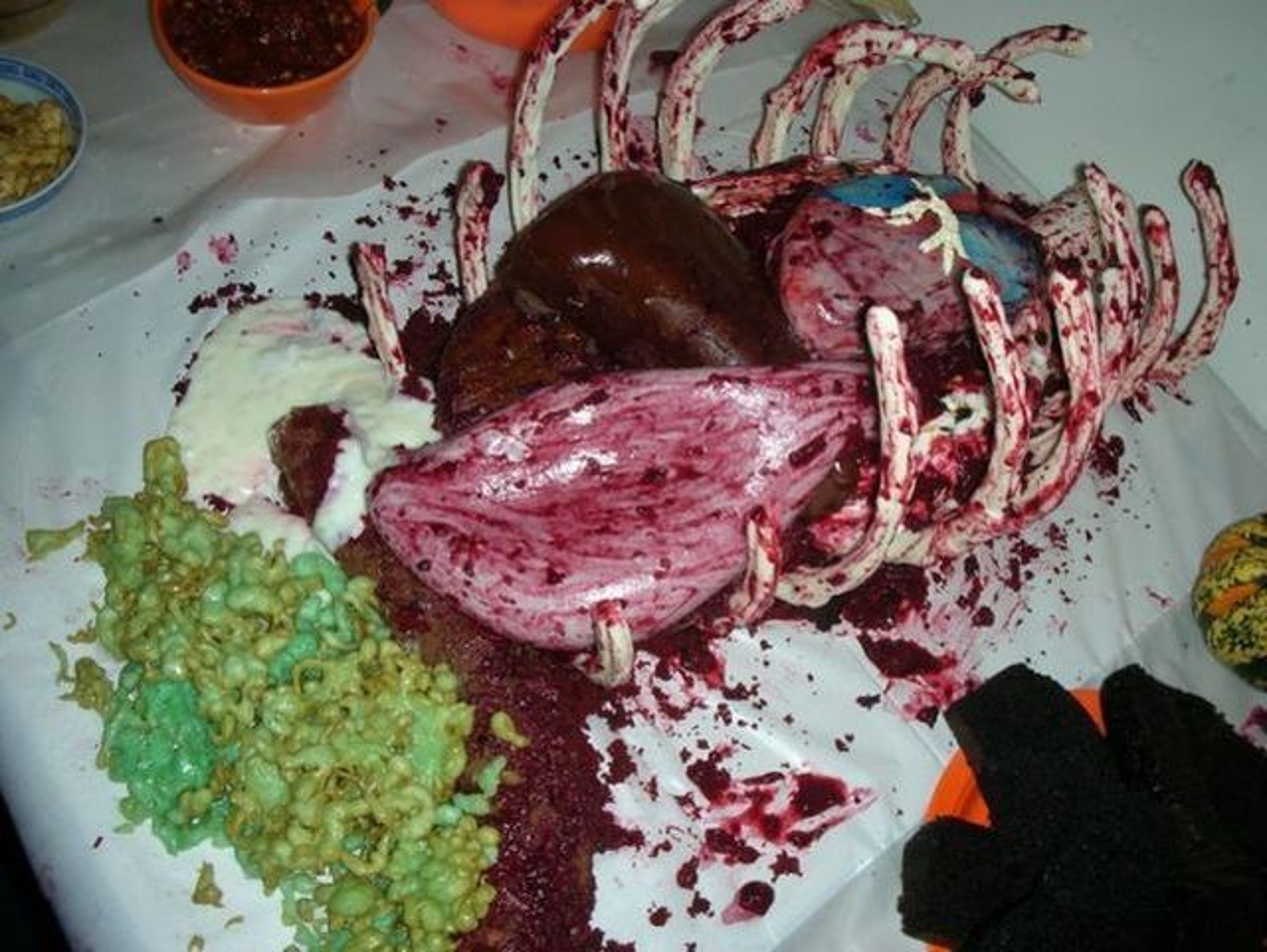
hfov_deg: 52.6
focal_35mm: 35
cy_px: 476
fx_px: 1282
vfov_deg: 40.7
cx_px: 634
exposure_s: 1/60.1
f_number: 3
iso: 50
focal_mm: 5.8
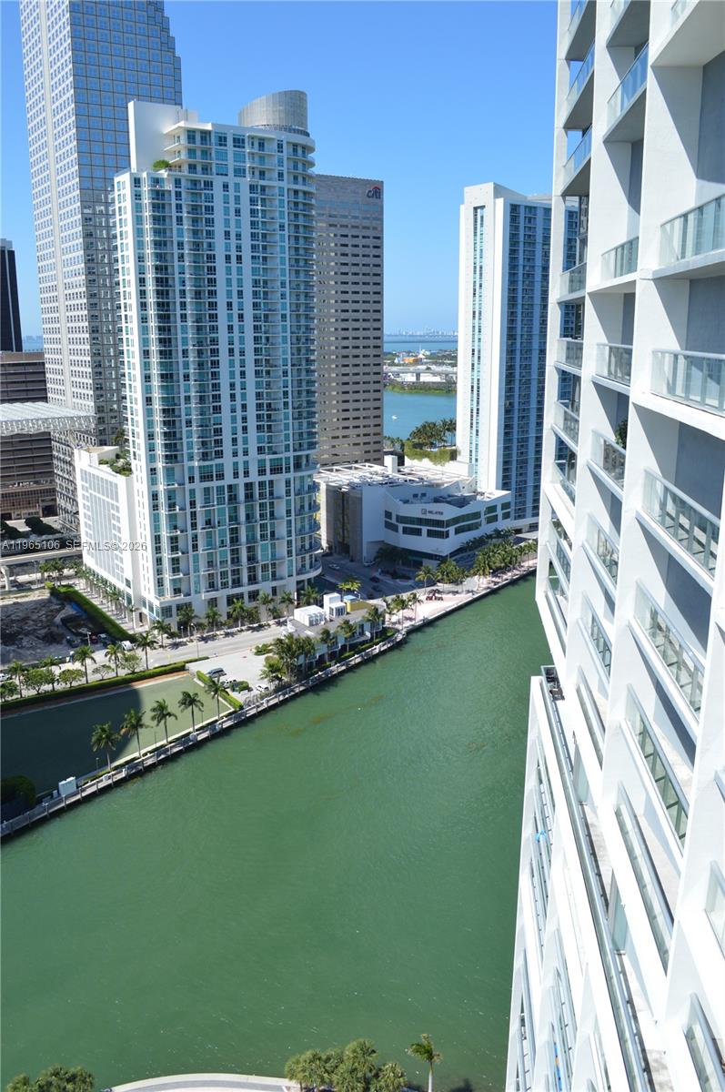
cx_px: 362
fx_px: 818
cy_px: 546
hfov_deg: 47.8
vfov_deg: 67.4
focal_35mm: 27
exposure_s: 1/250
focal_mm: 18
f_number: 8
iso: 100
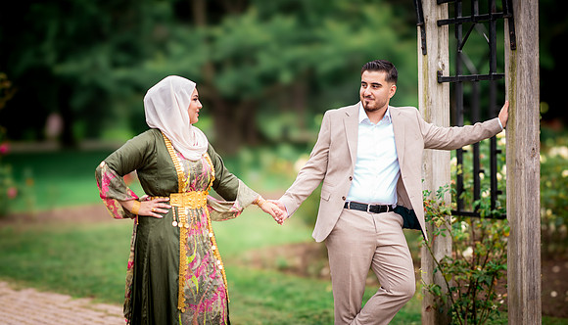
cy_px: 186
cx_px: 273
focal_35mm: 105
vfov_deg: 11.7
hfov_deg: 20.3
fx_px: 1587
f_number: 1.4
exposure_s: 1/1600
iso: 100
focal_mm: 85
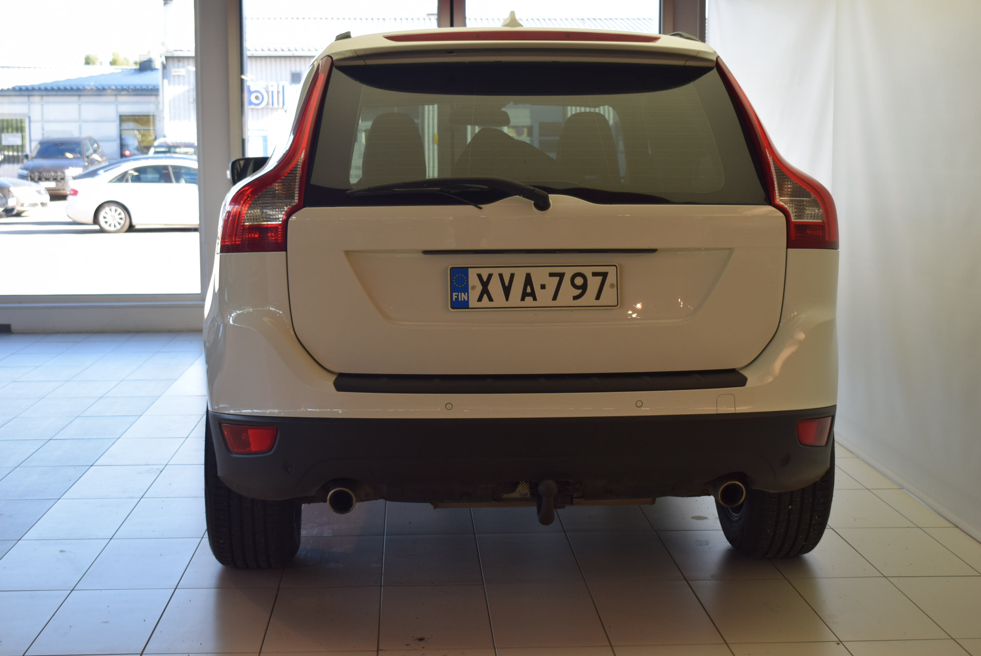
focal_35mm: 57
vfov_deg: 23.8
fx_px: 1554
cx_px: 490
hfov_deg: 35.0
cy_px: 328
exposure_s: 1/125
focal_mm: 38
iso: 400
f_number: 5.6
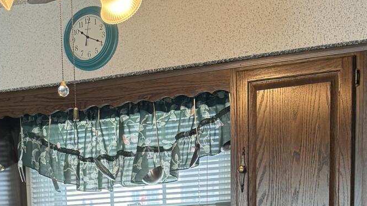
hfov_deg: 27.0
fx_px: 759
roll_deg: +1.9
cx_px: 114
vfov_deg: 13.9
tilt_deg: -7.5
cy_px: 361
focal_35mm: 78
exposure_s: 1/120
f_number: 1.78
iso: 200
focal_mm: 6.76
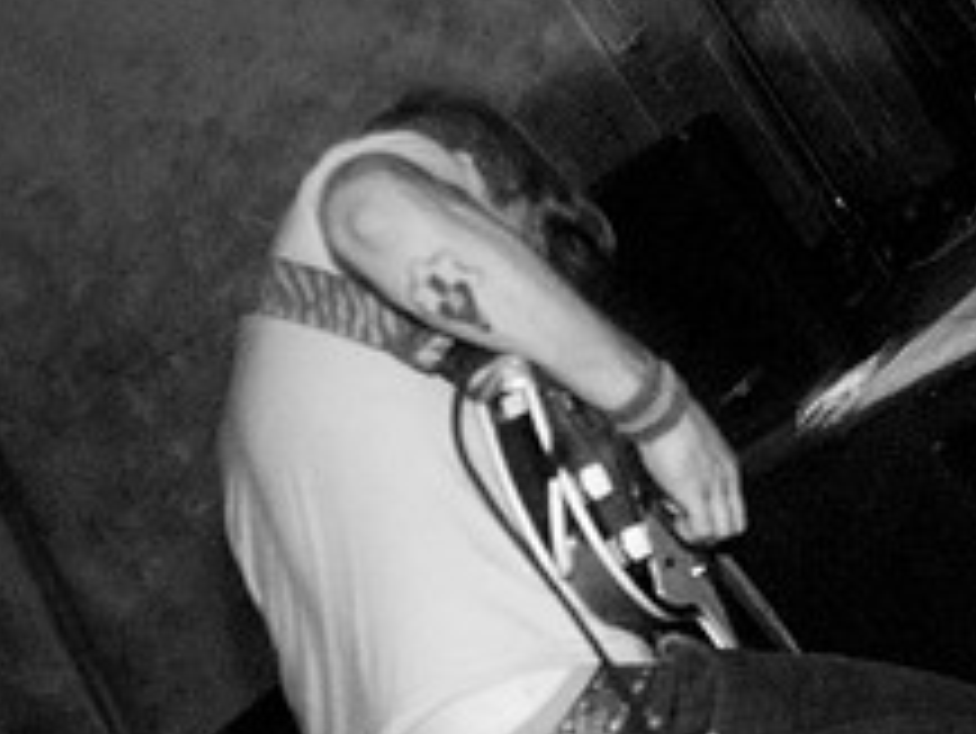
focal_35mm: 77
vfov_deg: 19.2
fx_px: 2172
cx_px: 1268
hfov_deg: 22.6
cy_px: 401
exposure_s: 1/20
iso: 1600
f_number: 2.8
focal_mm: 20
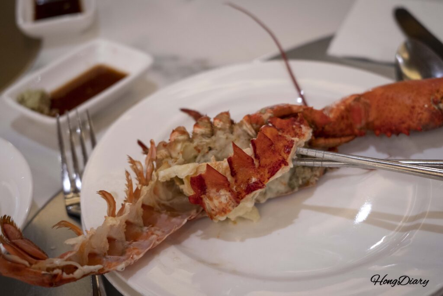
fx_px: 677
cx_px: 222
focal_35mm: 55
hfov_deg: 36.2
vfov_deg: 24.6
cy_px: 148
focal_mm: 55
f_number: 5.6
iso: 2500
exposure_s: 1/60
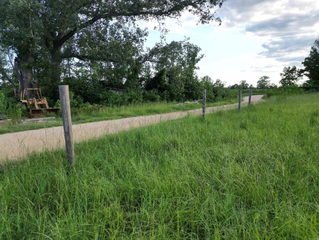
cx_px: 160
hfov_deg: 71.6
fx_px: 221
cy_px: 120
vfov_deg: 56.8
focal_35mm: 24
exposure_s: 1/1000
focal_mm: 6.72
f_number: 1.7
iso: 110
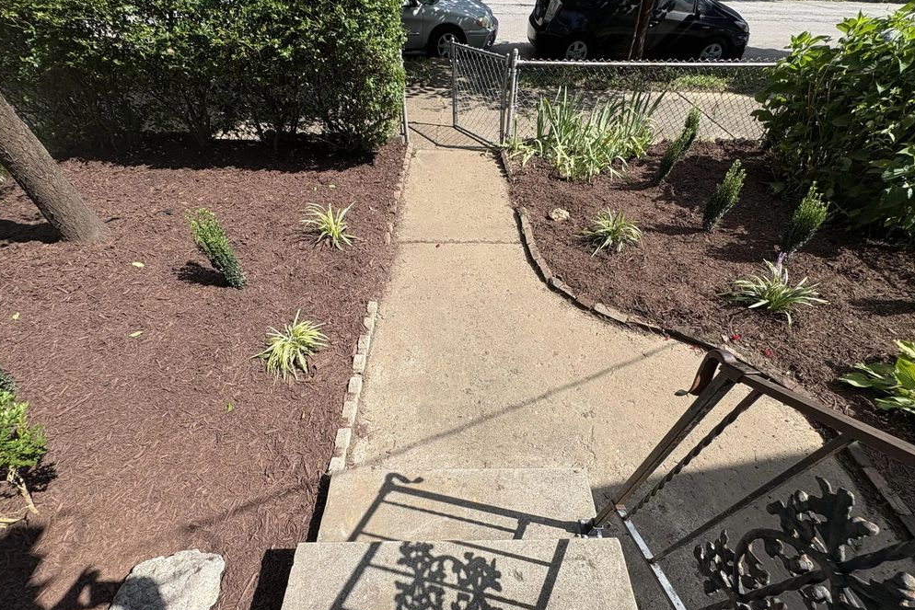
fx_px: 381
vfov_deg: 77.2
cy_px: 326
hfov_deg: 100.4
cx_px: 464
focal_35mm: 15
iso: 50
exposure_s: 1/1536
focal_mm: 2.22
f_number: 2.2
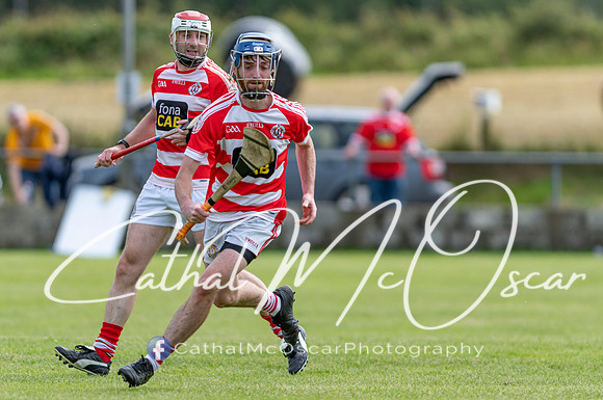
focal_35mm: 471
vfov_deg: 2.9
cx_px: 295
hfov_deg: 4.4
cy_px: 205
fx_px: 7873
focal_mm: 300
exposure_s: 1/1600
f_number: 2.8
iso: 140
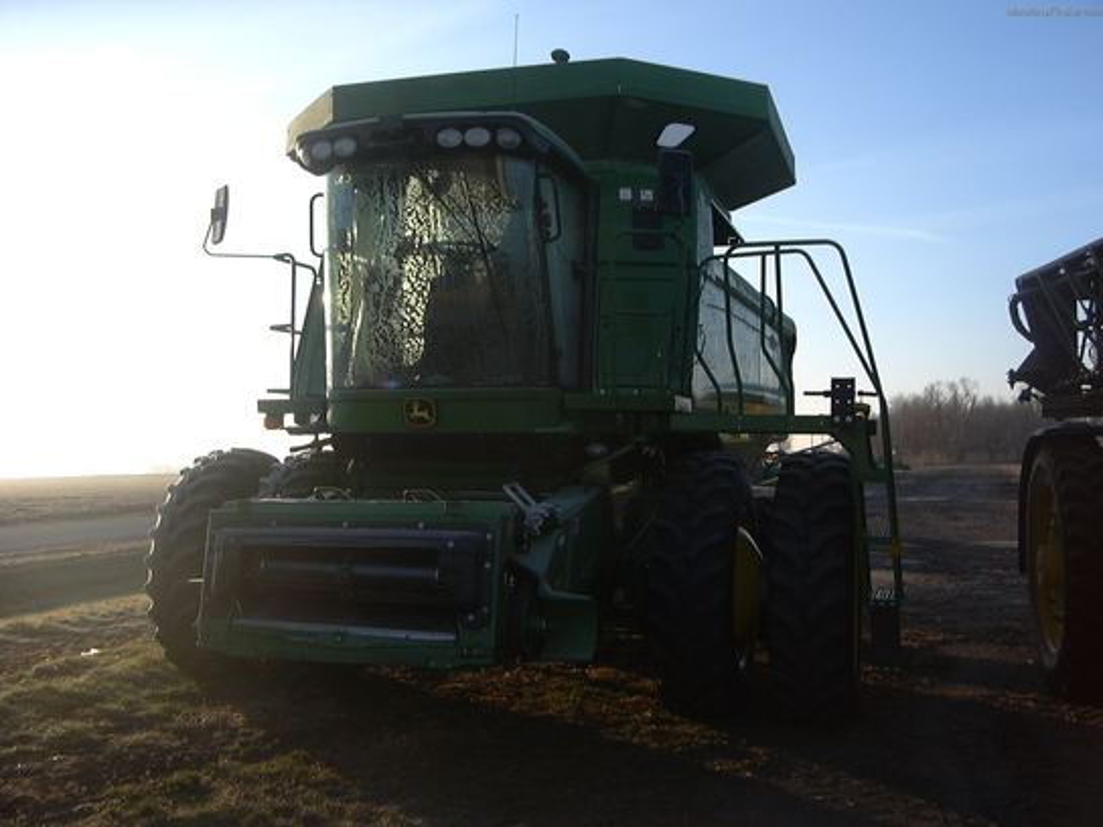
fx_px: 1115
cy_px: 414
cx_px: 552
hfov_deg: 52.6
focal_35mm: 35
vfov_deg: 40.7
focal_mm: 5.4
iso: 100
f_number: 2.8
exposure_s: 1/725
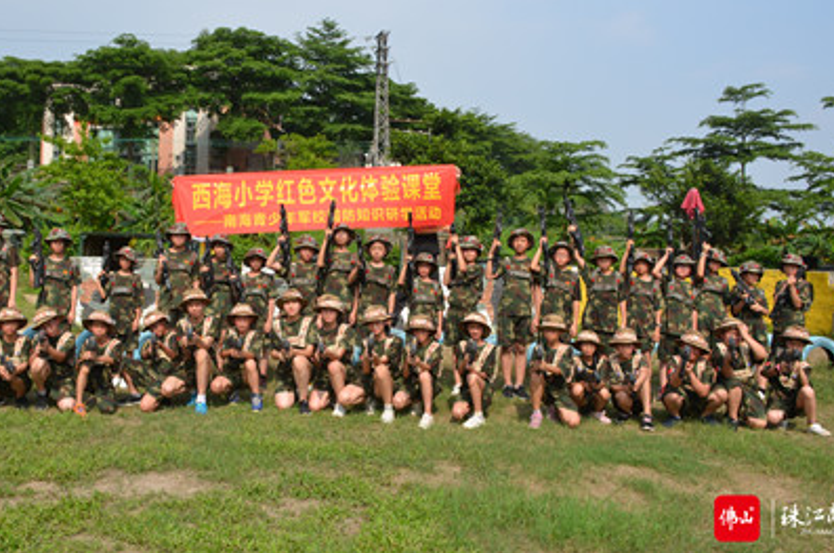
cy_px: 209
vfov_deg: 38.5
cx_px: 347
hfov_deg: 55.6
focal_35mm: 34
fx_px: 786
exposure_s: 1/250
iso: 100
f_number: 8
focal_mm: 18
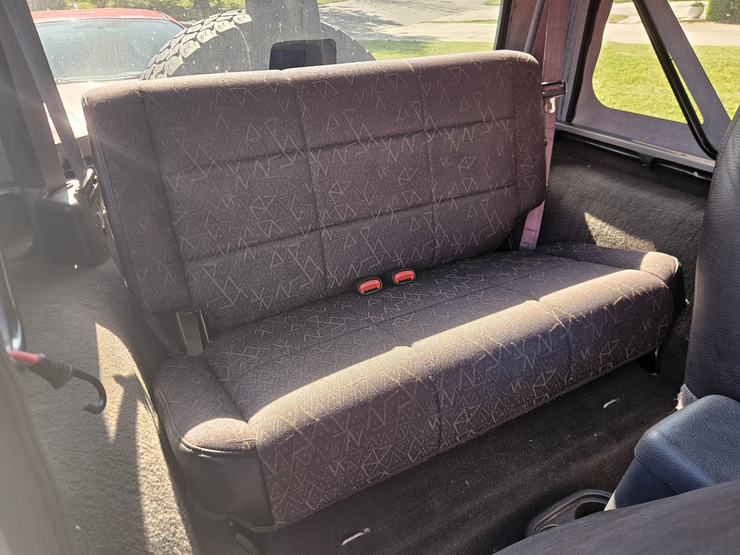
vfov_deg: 54.8
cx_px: 379
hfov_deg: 69.4
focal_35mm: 25
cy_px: 254
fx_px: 534
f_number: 1.8
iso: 160
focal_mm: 5.4
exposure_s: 1/120
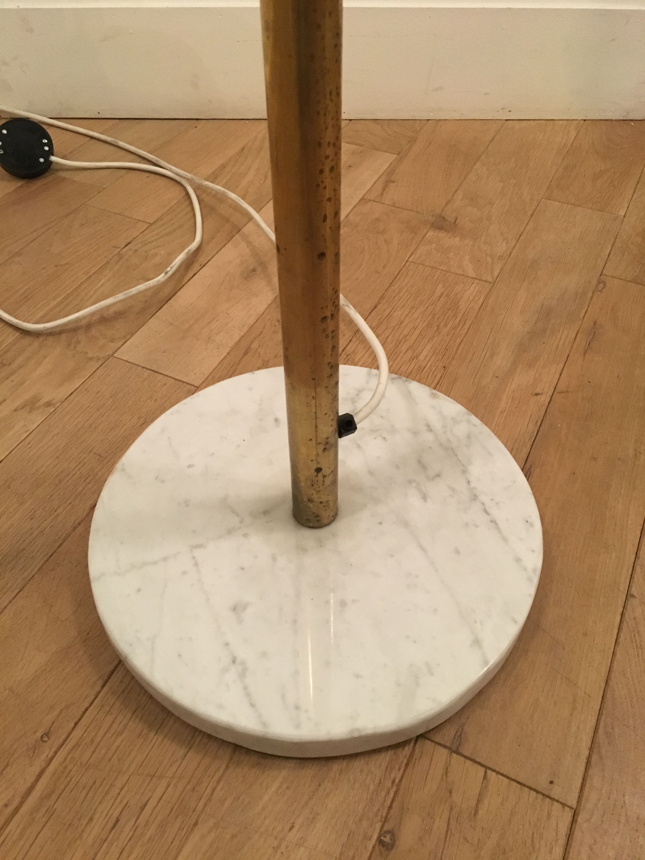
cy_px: 430
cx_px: 322
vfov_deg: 61.7
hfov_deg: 48.2
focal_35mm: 29
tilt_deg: -46.6
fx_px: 720
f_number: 2.2
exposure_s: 1/17
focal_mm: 4.15
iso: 250
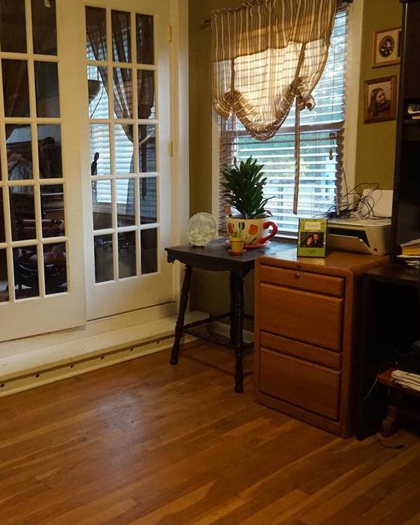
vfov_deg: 51.5
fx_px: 543
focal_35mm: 35
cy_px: 260
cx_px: 101
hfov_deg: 40.9
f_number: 3.5
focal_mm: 16
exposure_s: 1/160
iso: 3200
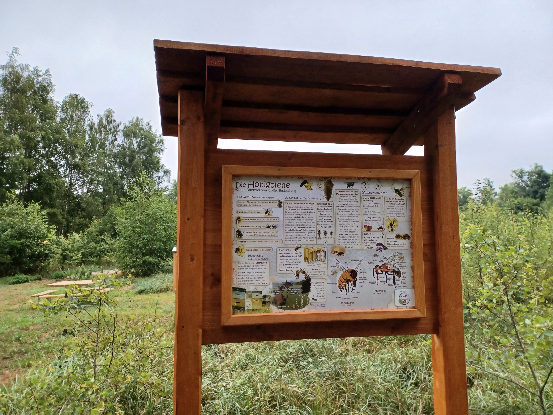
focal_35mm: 25
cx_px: 276
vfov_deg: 54.9
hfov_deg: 69.4
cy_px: 208
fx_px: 399
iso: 64
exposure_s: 1/100
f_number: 1.8
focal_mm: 4.6
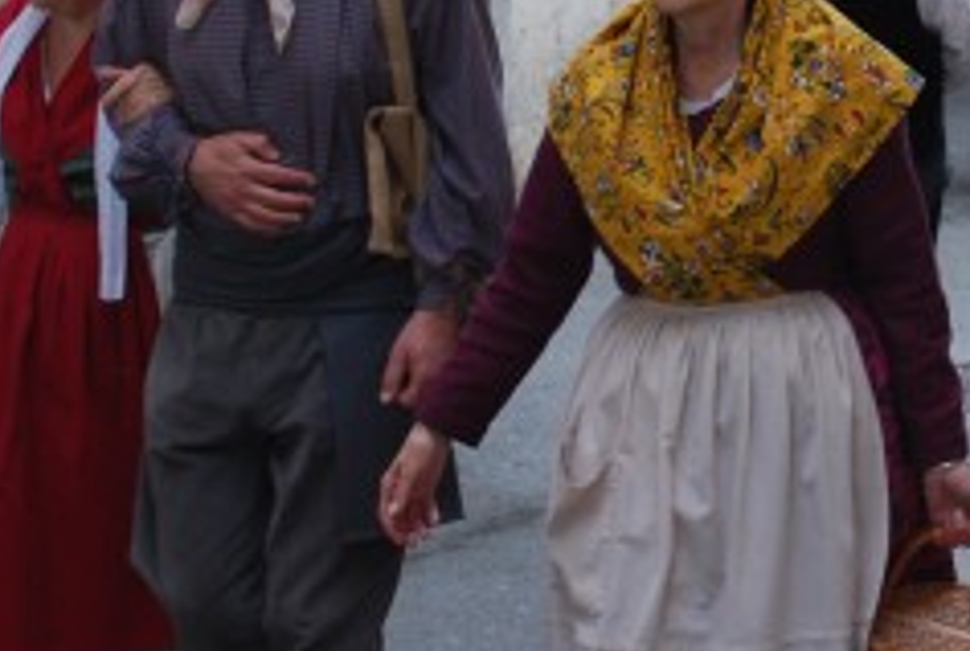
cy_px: -10
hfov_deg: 14.6
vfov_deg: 9.9
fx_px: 3725
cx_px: 917
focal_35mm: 138
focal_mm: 34
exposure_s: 1/125
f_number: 5.6
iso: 200
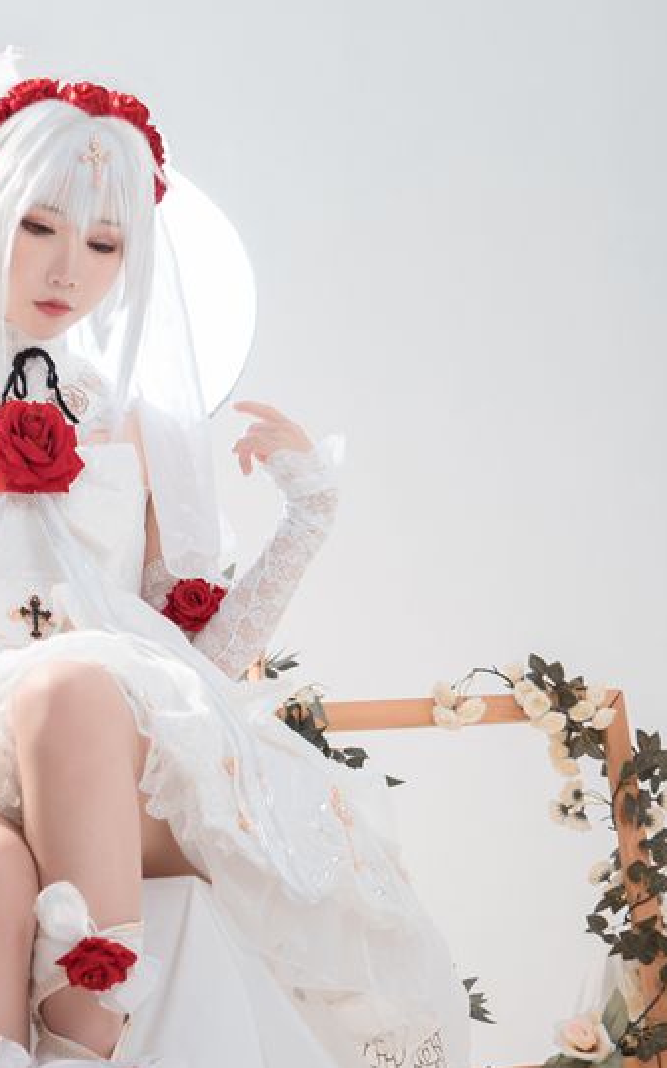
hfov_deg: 11.2
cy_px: 1232
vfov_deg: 17.3
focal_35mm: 116
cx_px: 101
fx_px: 3377
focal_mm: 40
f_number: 2.8
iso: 200
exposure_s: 1/80
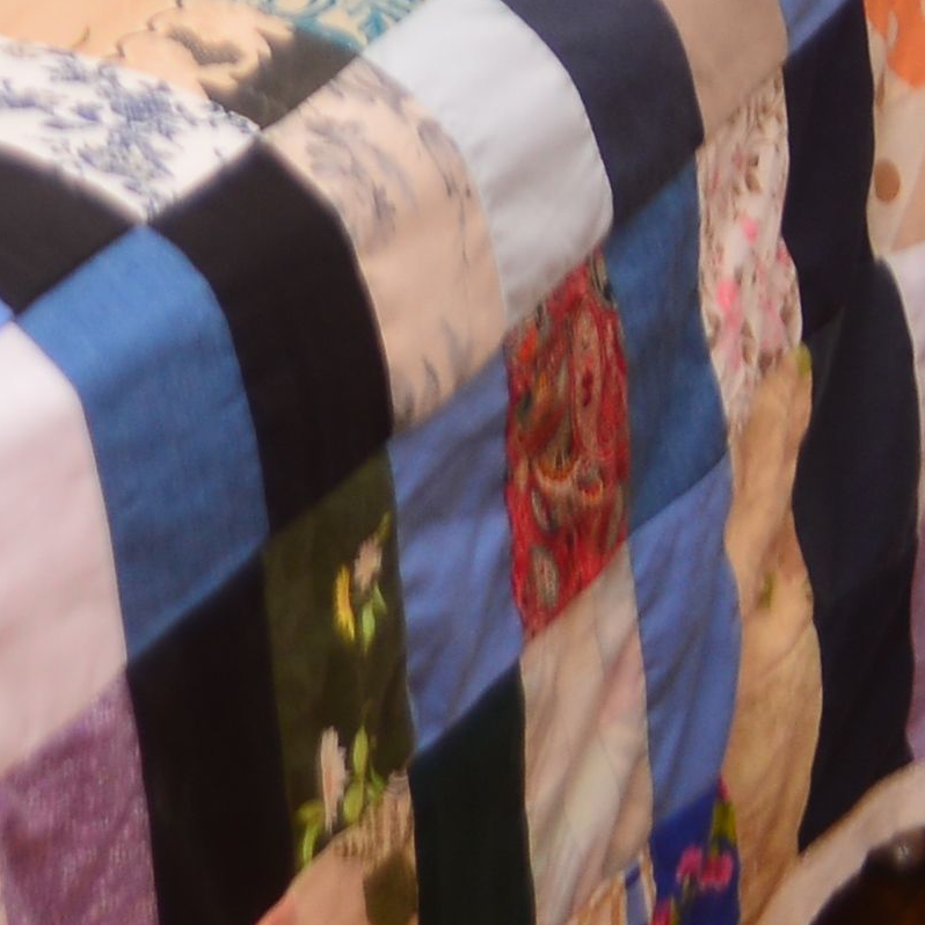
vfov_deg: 8.1
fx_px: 6198
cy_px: -997
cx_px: -1616
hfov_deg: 7.7
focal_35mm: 205
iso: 200
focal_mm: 32
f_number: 2.8
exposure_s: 1/100
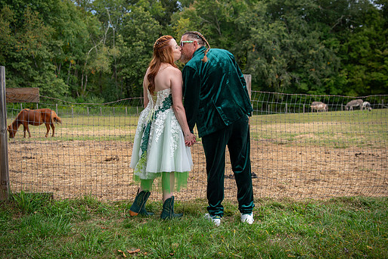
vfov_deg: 35.9
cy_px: 120
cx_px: 194
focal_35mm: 37
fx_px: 399
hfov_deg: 51.9
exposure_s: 1/125
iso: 50
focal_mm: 32
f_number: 3.2
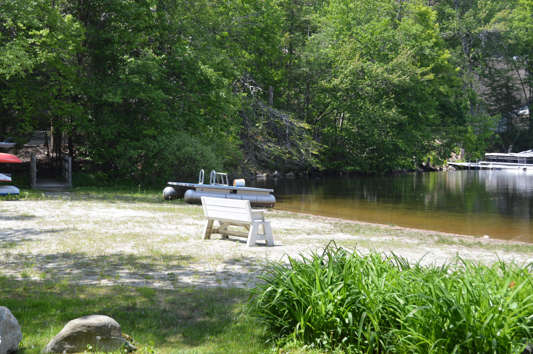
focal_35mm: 60
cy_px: 157
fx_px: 881
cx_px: 233
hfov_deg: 33.6
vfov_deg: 22.7
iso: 100
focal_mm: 35
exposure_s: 1/125
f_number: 5.6
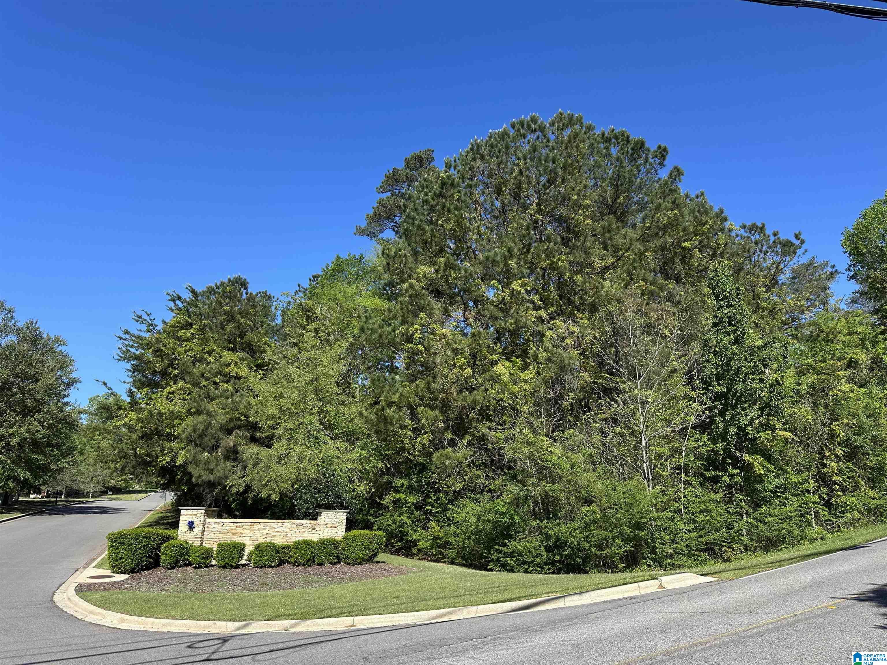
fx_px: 615
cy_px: 332
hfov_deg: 71.6
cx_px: 444
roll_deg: -1.6
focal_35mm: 24
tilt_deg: +17.7
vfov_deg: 56.8
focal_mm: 6.86
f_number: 1.78
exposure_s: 1/2525
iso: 80
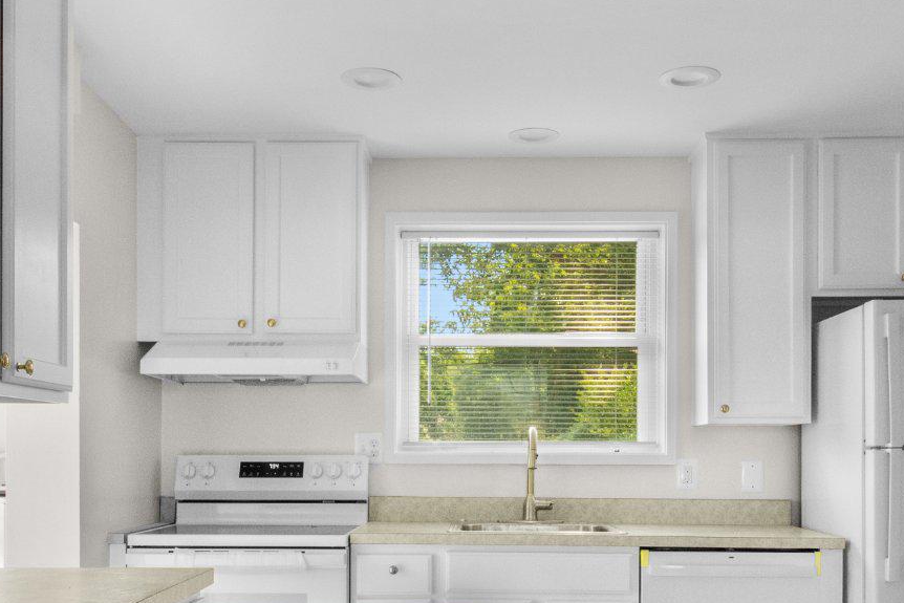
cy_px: 423
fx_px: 984
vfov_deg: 33.6
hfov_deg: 49.3
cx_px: 456
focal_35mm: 39
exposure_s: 1/80
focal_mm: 11
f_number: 8
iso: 1250
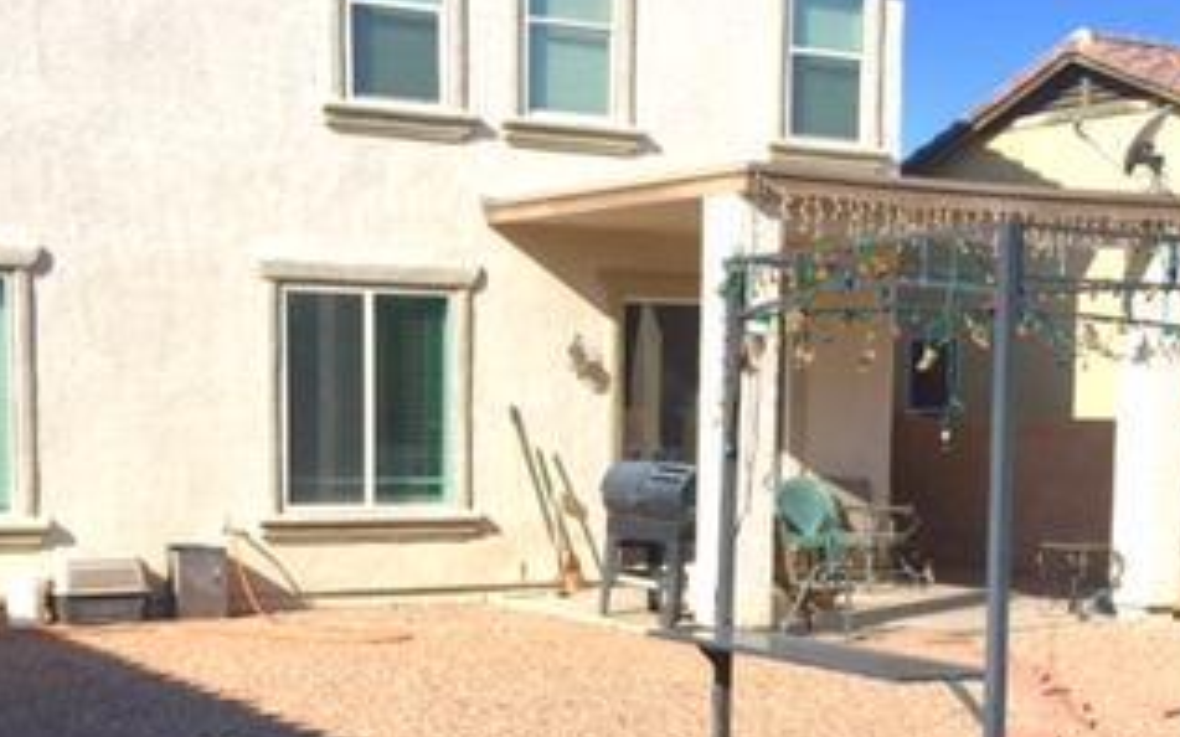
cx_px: 577
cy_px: 640
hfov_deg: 33.0
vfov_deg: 20.6
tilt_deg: -6.0
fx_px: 1993
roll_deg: -1.6
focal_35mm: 62
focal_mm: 4.15
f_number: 2.2
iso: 32
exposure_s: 1/1980
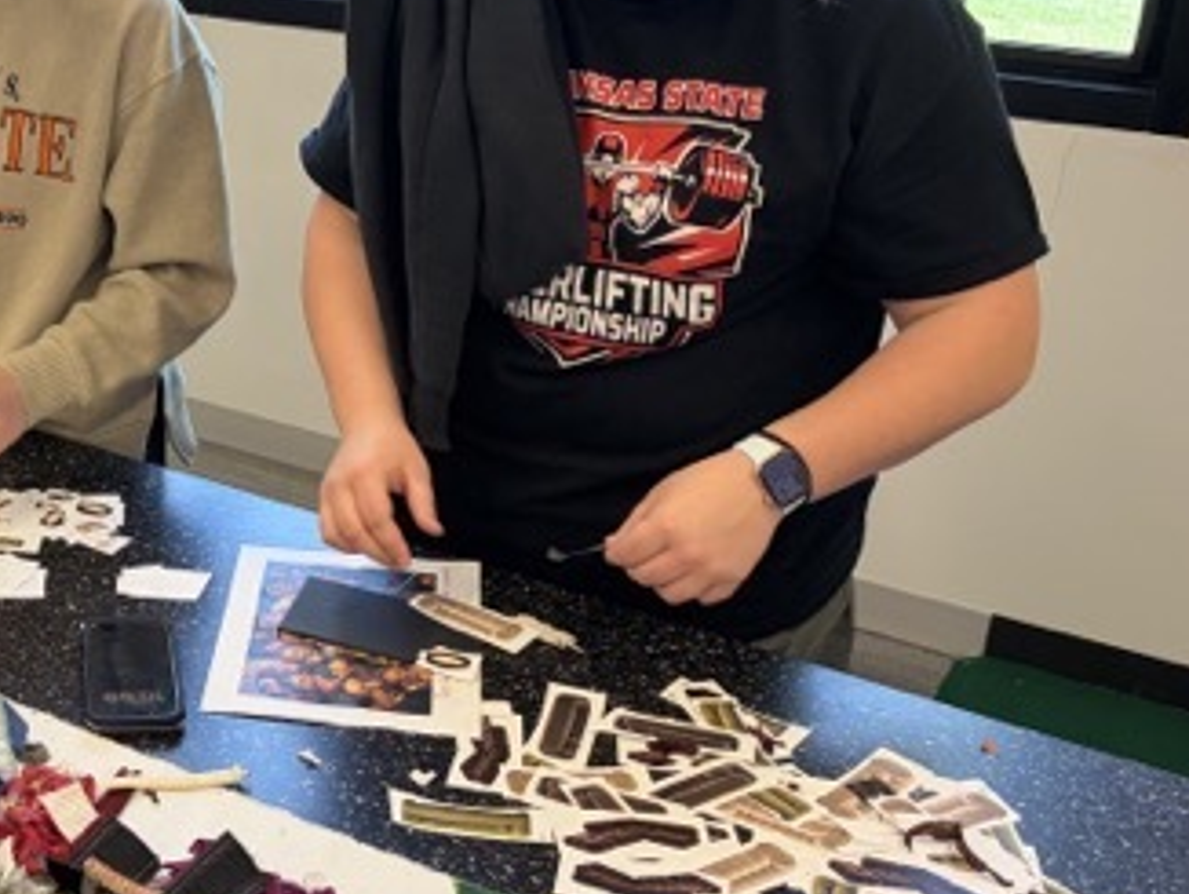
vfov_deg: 28.6
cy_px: 409
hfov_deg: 35.5
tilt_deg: -22.0
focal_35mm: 51
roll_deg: -0.9
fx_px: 1753
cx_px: 150
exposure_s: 1/86
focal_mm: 5.96
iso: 125
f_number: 1.6
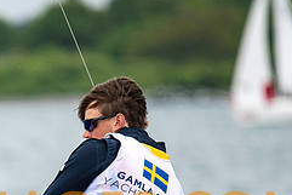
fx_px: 8805
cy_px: 200
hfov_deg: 1.9
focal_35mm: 1085
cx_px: -45
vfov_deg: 1.3
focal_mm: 300
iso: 250
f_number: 4
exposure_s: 1/2000
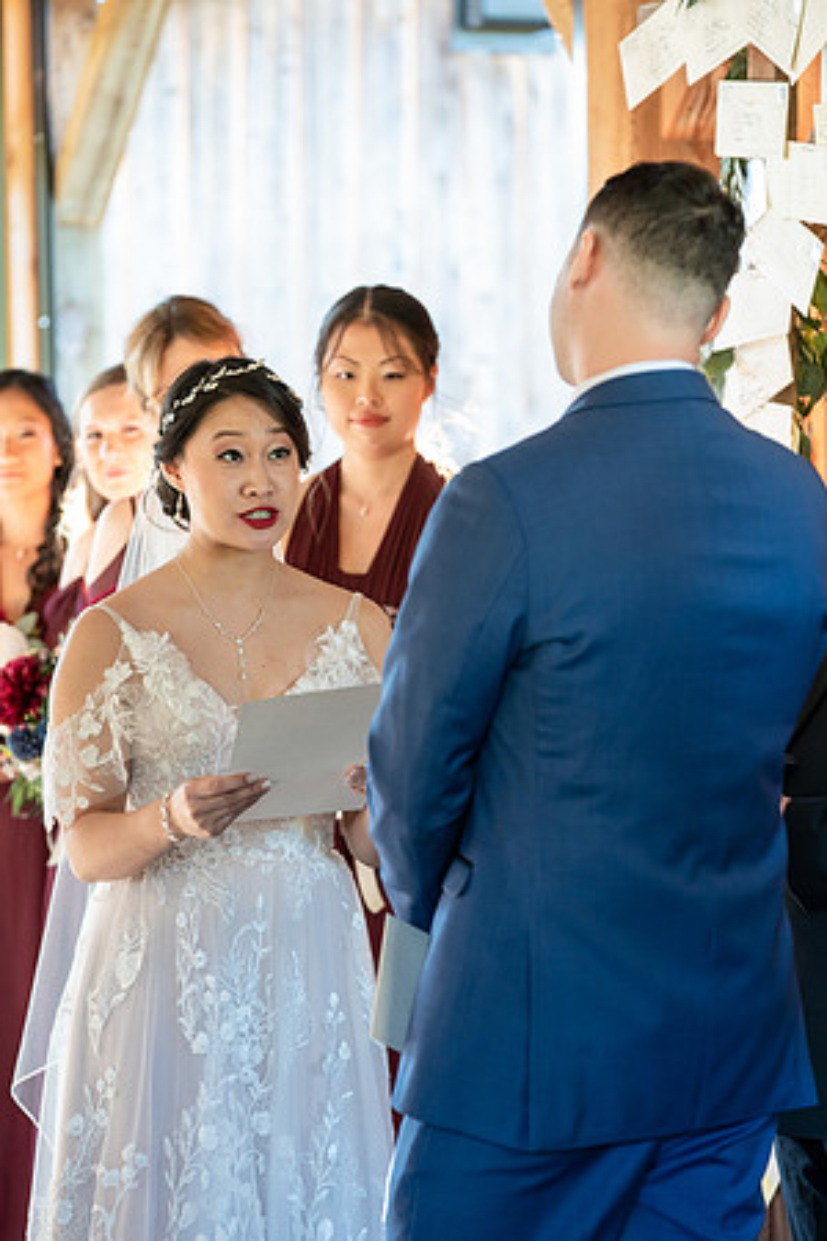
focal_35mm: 122
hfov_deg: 11.2
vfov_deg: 16.8
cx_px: 414
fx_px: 4204
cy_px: 620
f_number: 4
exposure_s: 1/200
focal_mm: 122
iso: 2000
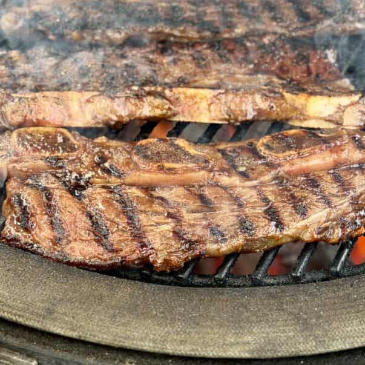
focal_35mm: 72
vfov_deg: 23.8
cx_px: 189
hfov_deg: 24.0
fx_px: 859
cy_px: 108
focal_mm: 6.76
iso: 80
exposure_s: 1/271
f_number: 1.78
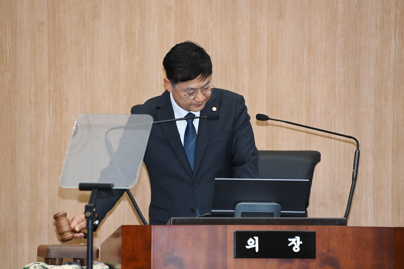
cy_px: 134
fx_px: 3366
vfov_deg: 4.6
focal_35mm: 300
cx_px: 202
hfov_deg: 6.9
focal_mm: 300
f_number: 6.3
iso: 5000
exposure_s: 1/200
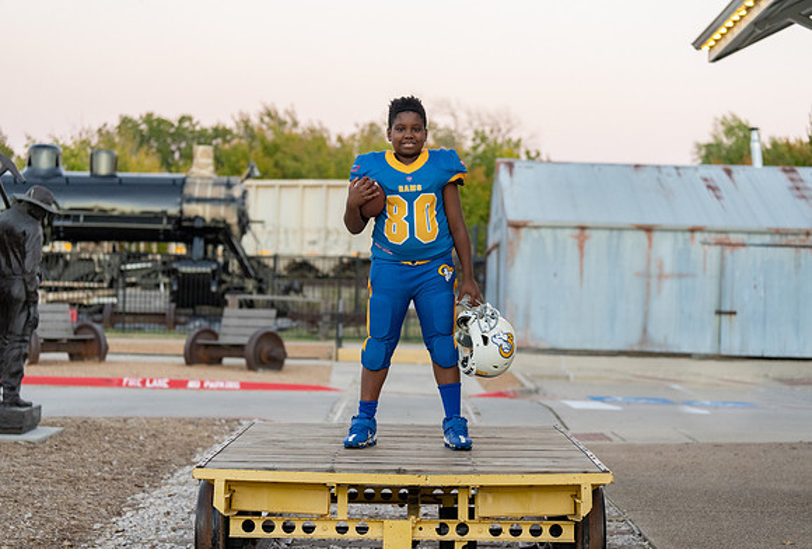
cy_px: 271
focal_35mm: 72
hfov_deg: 28.1
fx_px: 1622
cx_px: 417
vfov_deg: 19.2
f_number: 2.8
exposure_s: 1/320
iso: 2500
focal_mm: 70
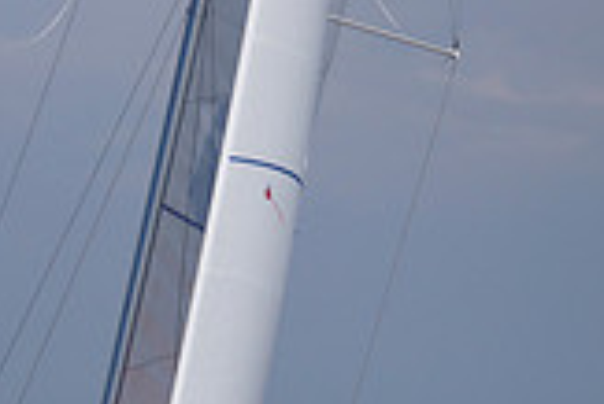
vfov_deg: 1.9
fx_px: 11973
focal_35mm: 713
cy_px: 713
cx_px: -174
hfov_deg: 2.9
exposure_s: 1/4000
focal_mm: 200
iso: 400
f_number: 6.3
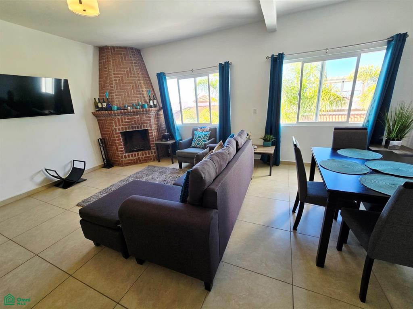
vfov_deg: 89.9
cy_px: 154
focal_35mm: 13
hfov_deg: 106.2
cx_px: 206
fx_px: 155
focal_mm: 2.2
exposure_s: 1/120
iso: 64
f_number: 2.2
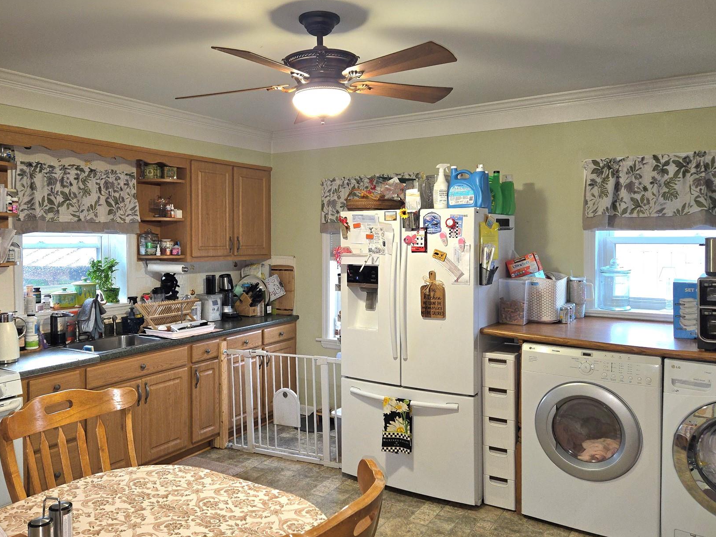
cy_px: 256
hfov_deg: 61.6
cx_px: 328
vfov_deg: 48.2
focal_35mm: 29
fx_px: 600
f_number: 1.8
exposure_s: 1/24
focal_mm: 5.4
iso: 125
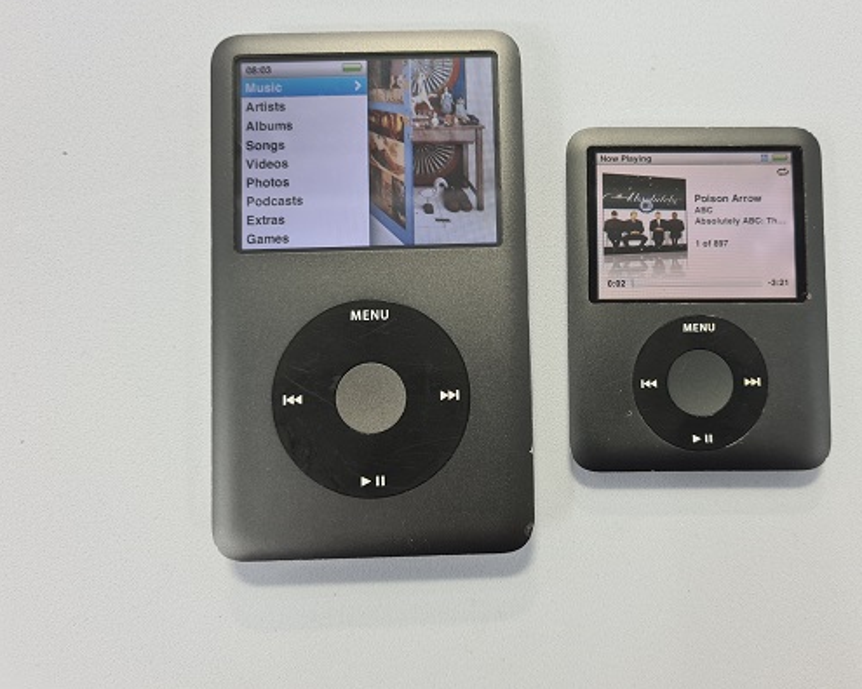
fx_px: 791
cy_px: 299
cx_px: 509
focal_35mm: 31
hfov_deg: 56.8
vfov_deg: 47.0
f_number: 1.8
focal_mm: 5.4
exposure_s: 1/60
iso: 80
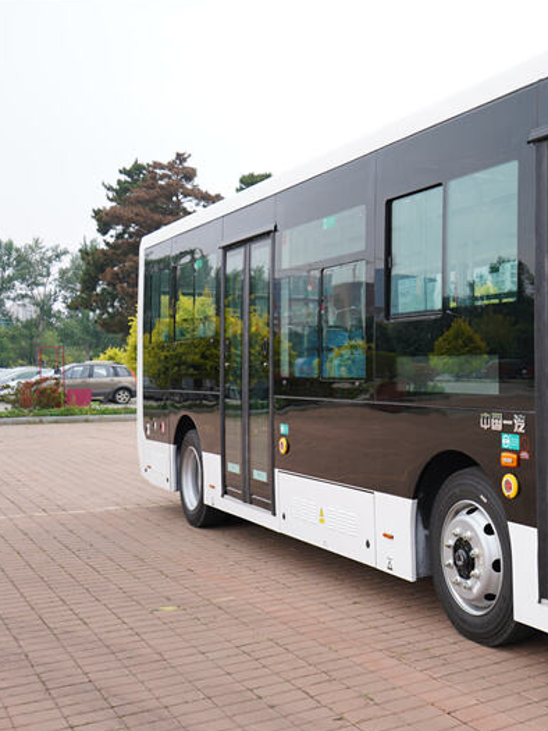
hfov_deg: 32.5
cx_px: 538
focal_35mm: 41
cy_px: 364
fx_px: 865
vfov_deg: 45.8
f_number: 4.5
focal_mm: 28
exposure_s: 1/200
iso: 100
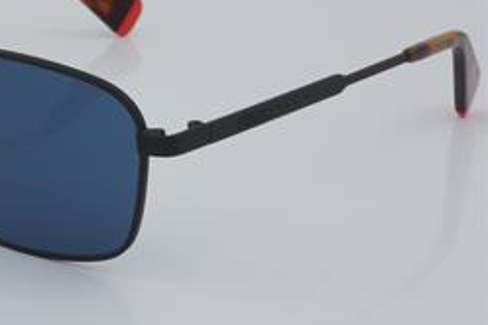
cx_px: 96
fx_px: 1639
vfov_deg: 11.3
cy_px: 97
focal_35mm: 121
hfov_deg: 16.8
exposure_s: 1/4
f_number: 32
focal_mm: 50
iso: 100
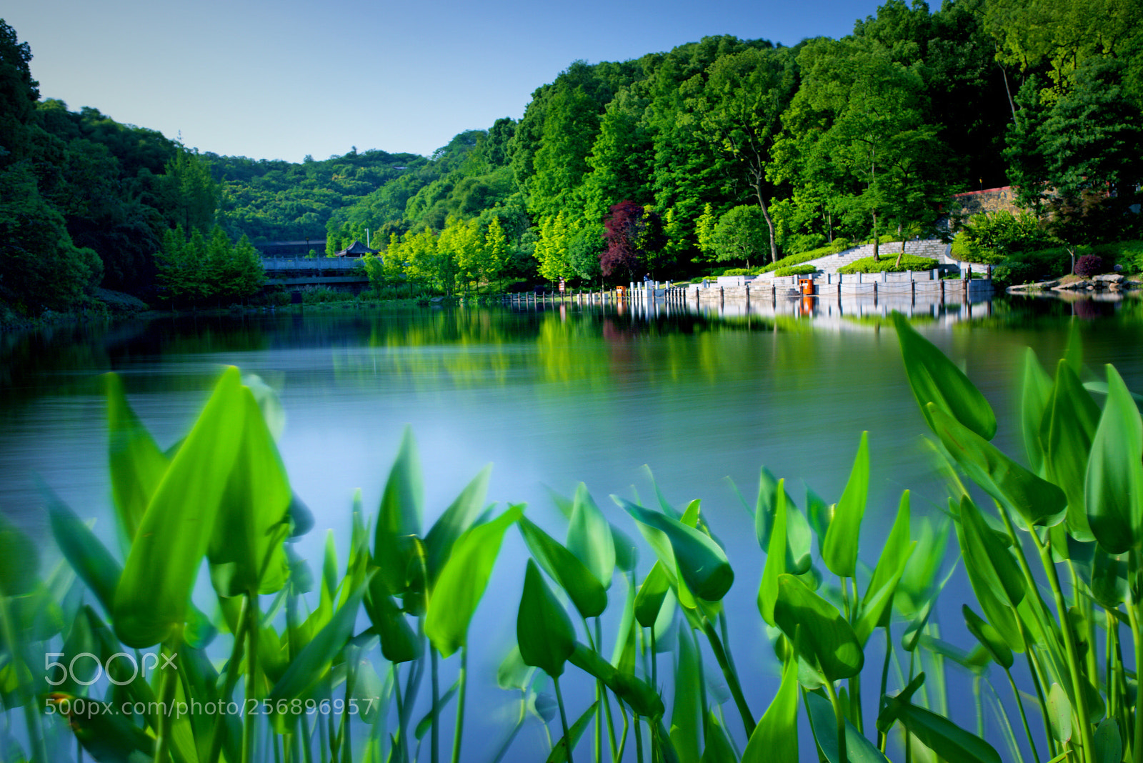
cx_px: 572
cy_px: 382
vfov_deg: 37.9
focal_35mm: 35
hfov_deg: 54.4
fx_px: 1112
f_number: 13
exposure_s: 79.6
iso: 100
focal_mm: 35
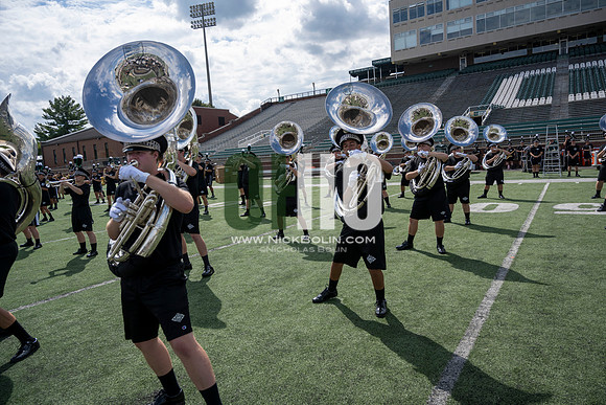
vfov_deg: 53.2
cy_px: 202
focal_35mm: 24
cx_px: 303
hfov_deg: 73.7
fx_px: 404
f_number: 5
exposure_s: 1/1600
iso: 200
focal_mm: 24
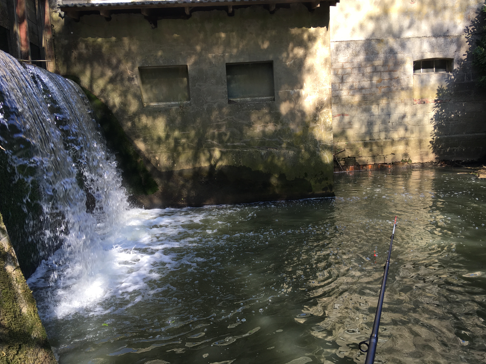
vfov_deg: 46.8
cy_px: 176
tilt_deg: -7.2
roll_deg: +3.9
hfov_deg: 60.0
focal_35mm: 30
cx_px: 248
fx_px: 421
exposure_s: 1/225
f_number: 2.2
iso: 25
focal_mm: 4.15
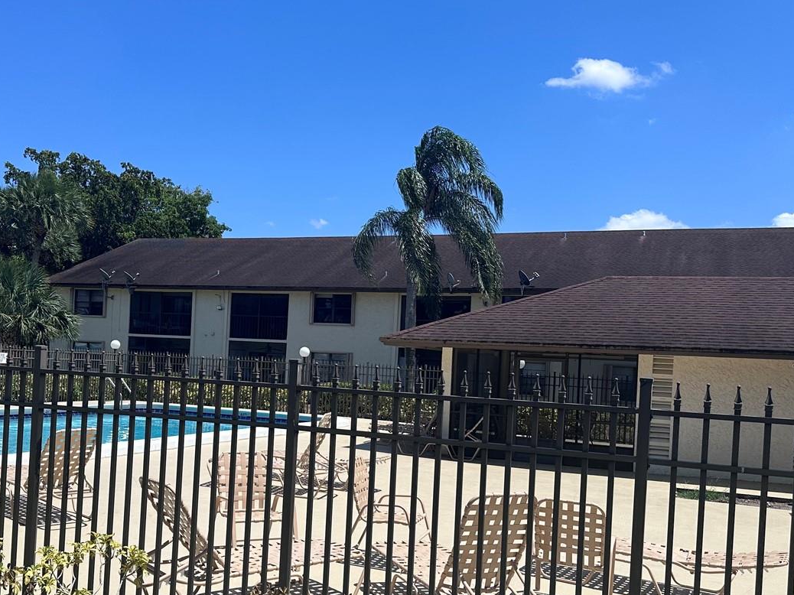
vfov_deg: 38.5
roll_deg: -3.3
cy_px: 359
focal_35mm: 37
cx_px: 319
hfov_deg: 49.8
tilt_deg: -1.5
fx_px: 848
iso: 80
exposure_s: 1/6211
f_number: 1.78
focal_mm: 6.86
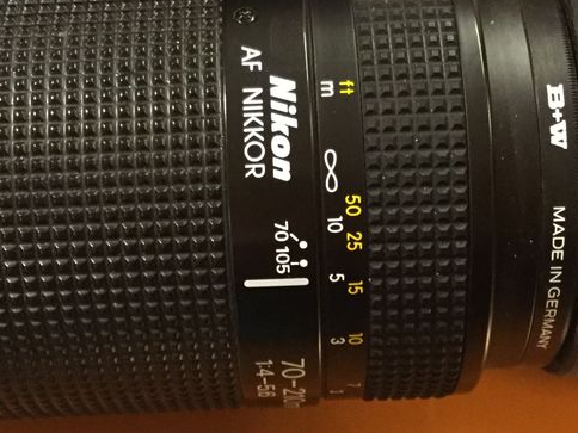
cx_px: 264
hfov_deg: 30.3
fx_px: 1069
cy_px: 225
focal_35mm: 64
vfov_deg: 22.9
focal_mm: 3.3
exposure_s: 1/17
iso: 320
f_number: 2.4
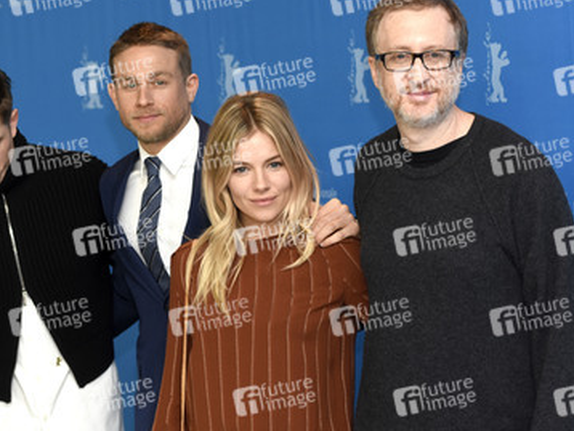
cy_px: 197
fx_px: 2107
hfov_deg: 15.5
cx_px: 232
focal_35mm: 127
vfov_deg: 11.7
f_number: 3.5
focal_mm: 70
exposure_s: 1/320
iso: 800
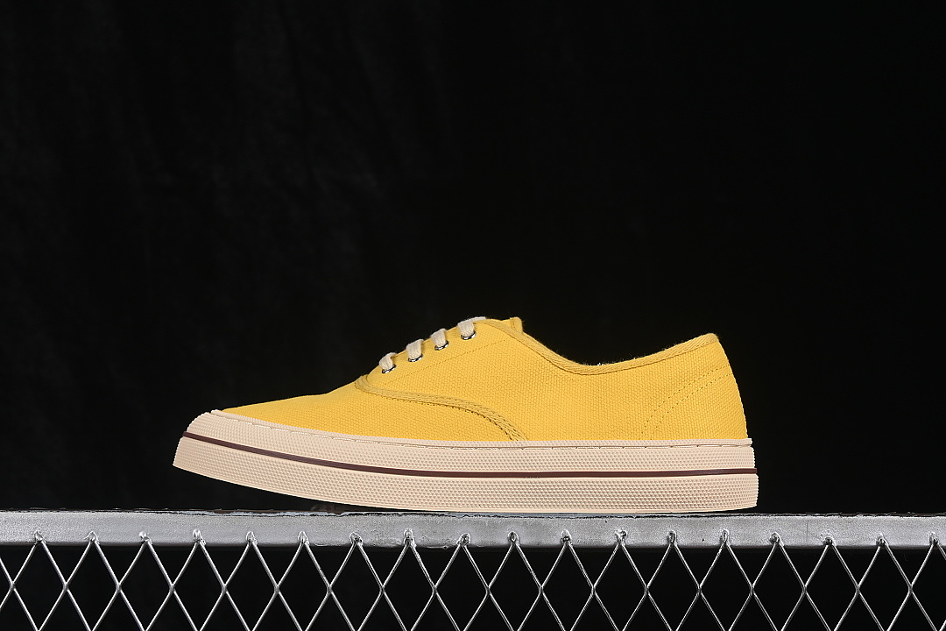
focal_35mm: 75
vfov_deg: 18.2
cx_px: 473
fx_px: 1971
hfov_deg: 27.0
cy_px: 316
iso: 160
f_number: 8
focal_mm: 50
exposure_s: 1/80
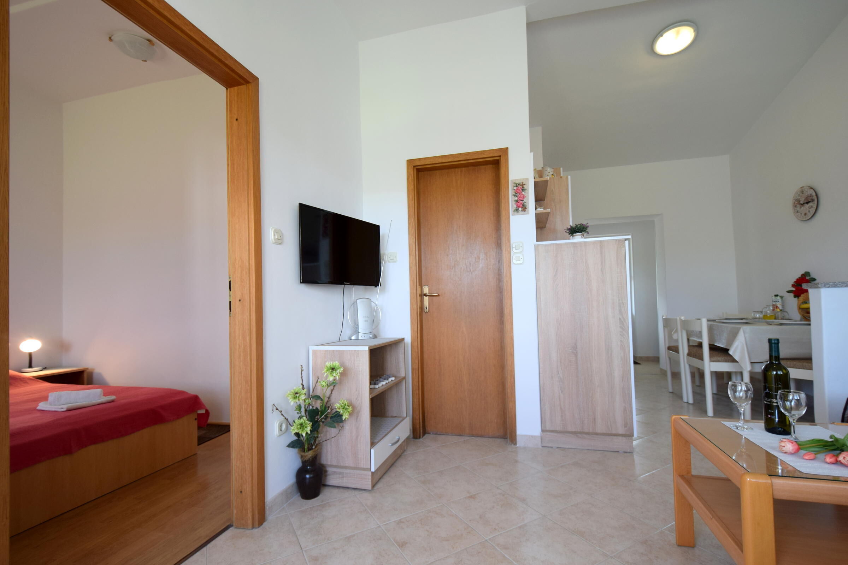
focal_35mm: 15
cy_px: 282
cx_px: 424
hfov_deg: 100.4
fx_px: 353
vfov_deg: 77.3
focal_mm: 10
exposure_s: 1/80
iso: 400
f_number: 4.5
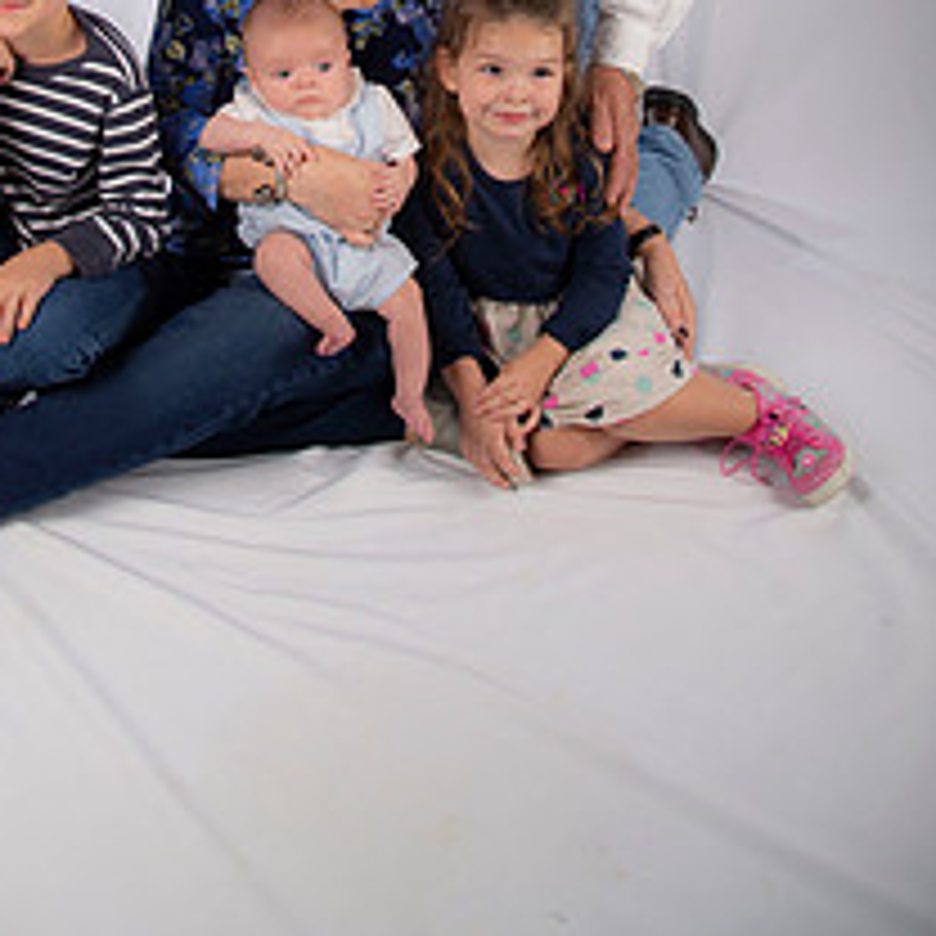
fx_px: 1346
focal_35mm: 44
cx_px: 353
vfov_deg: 34.1
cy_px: -50
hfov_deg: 38.1
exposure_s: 1/200
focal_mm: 24
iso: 100
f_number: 5.6
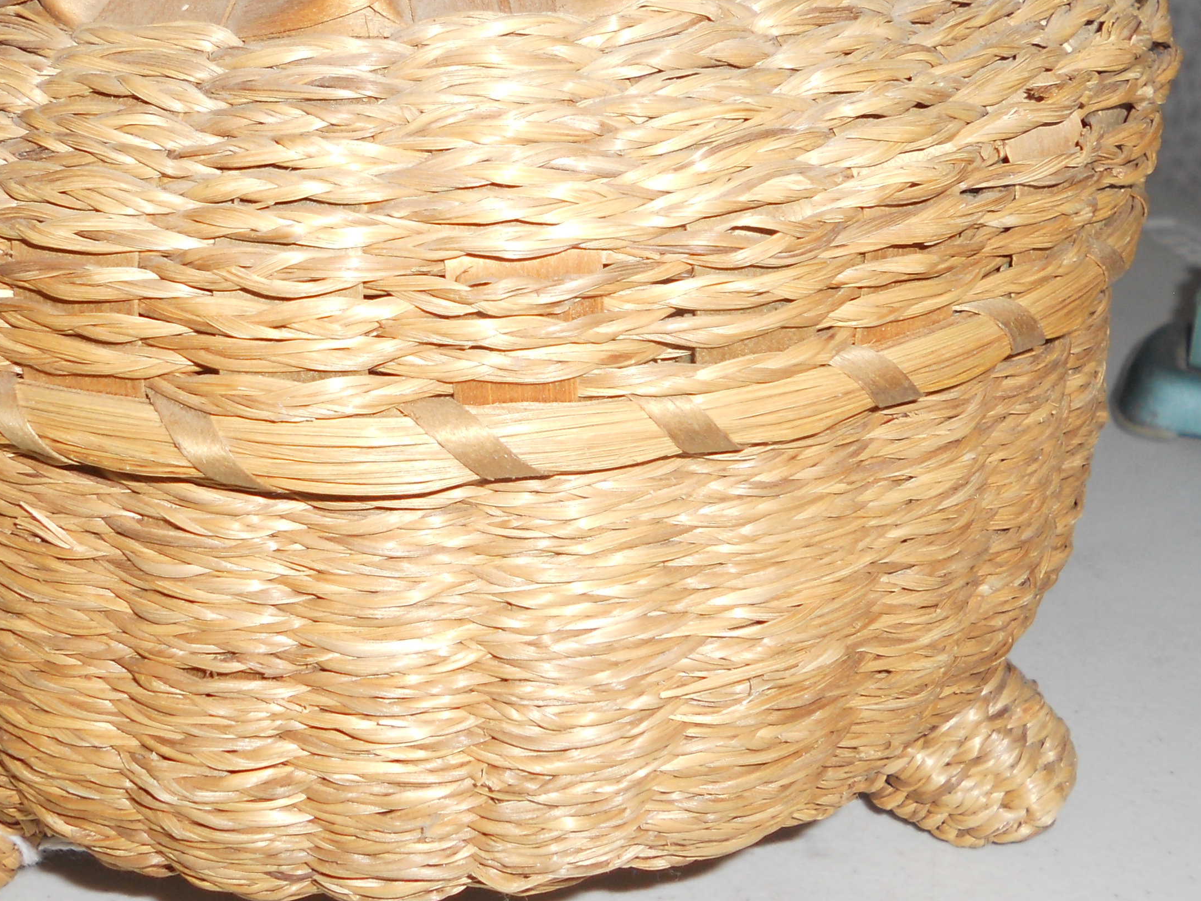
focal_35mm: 59
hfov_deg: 32.5
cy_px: 288
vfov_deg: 24.7
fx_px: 2047
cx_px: 436
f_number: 3.5
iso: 80
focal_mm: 5.8
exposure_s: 1/25
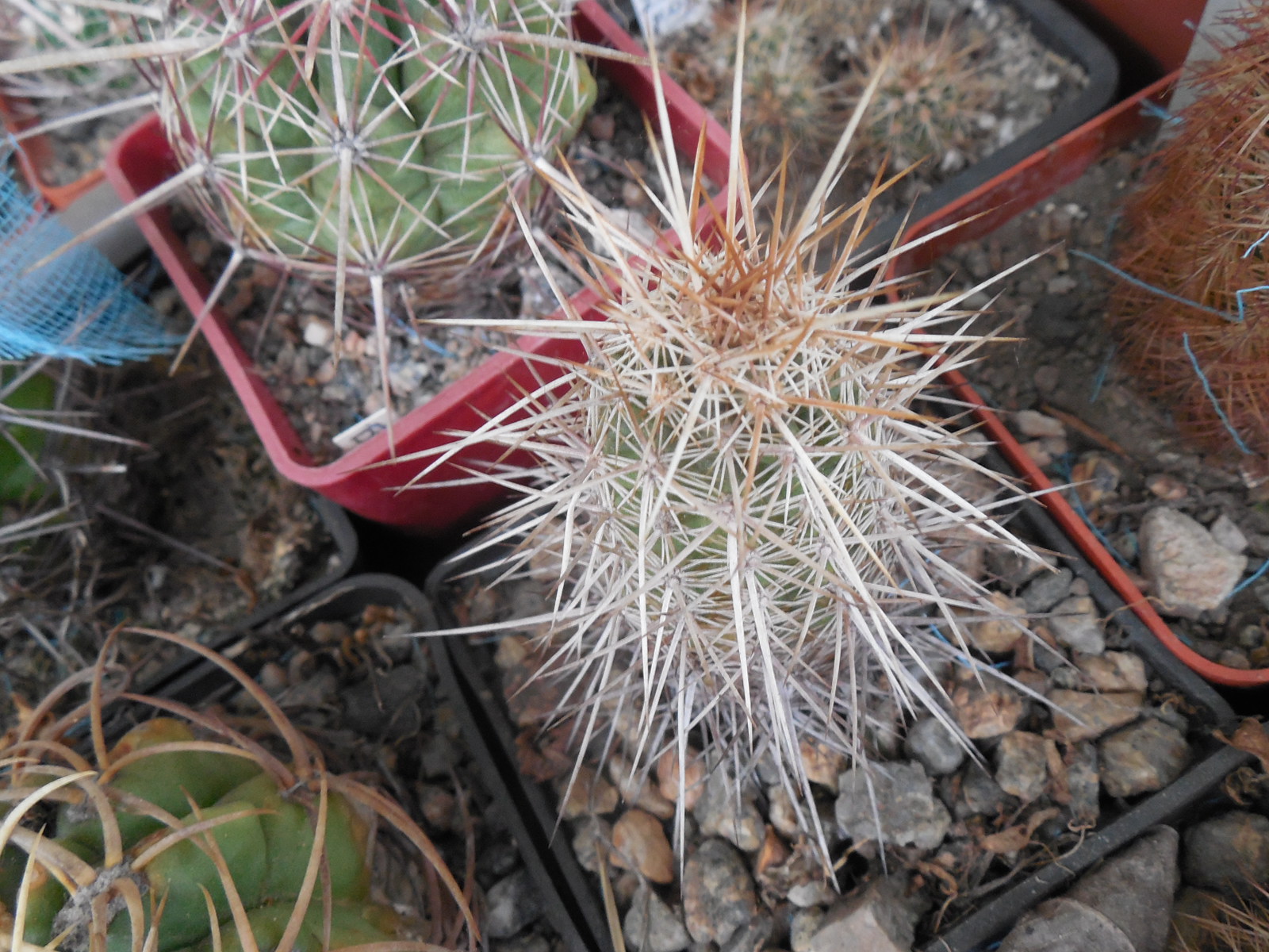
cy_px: 476
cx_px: 634
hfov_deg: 58.4
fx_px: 1136
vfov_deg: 45.4
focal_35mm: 31
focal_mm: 5.6
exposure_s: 1/8
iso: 450
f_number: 3.6
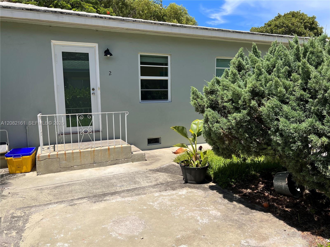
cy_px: 124
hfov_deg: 67.3
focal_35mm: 26
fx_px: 248
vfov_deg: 53.1
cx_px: 165
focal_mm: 5.7
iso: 50
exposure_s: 1/3704
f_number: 1.5
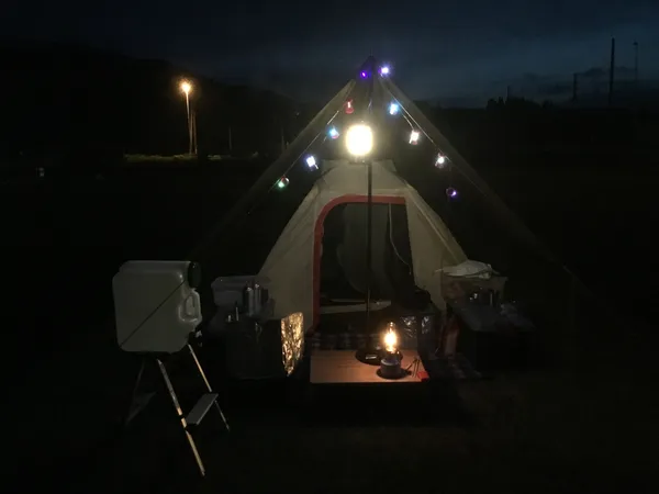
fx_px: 590
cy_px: 247
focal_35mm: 31
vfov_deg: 45.4
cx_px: 330
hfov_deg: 58.4
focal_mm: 3.3
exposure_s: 1/15
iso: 800
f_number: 2.4
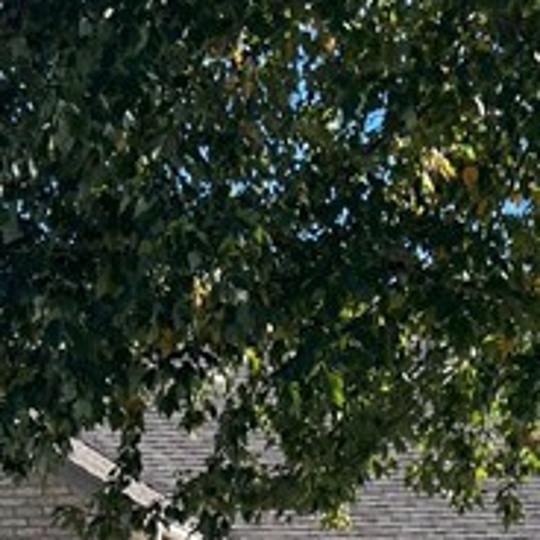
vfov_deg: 12.7
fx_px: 2259
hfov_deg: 13.4
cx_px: 546
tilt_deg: +1.6
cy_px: 875
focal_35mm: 128
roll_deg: +1.5
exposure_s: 1/1311
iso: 50
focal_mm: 5.7
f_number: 1.5
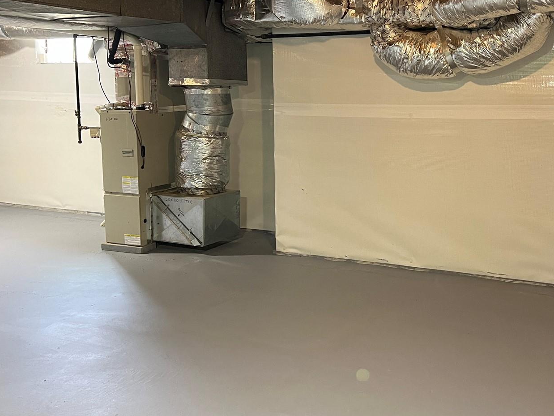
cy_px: 154
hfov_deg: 43.4
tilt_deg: -4.4
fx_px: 688
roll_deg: +0.2
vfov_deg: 33.4
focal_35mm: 43
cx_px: 356
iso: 160
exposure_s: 1/60
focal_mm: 5.7
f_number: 1.5
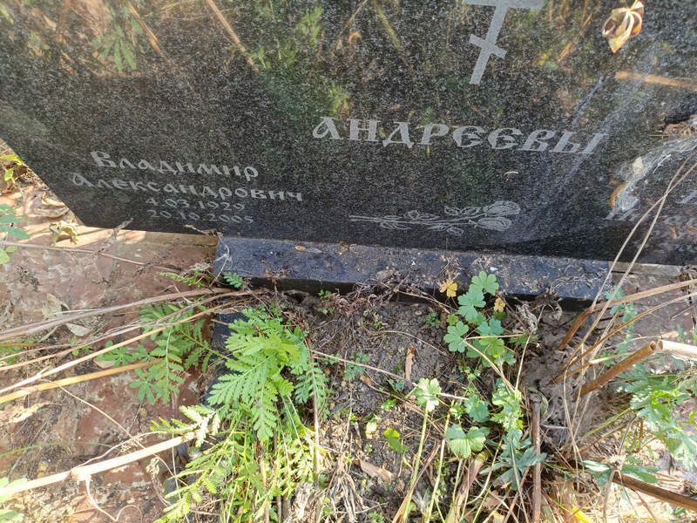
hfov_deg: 69.4
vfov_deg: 54.9
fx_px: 503
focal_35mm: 25
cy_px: 262
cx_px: 348
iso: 219
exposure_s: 1/100
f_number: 1.69
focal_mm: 4.76
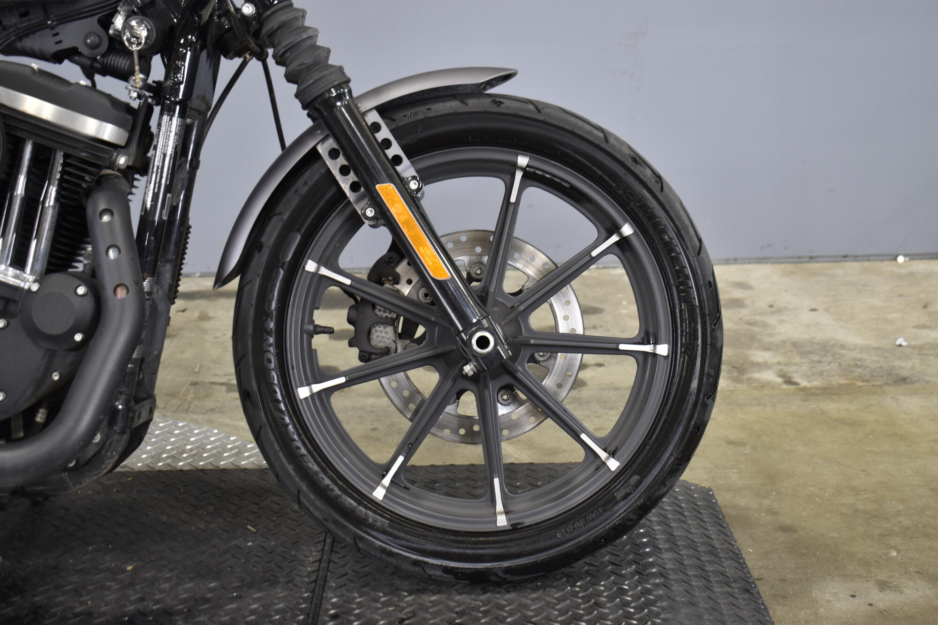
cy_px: 312
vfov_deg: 28.1
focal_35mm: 48
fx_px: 1250
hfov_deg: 41.1
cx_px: 469
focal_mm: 32
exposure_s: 1/13
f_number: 4.5
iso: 400
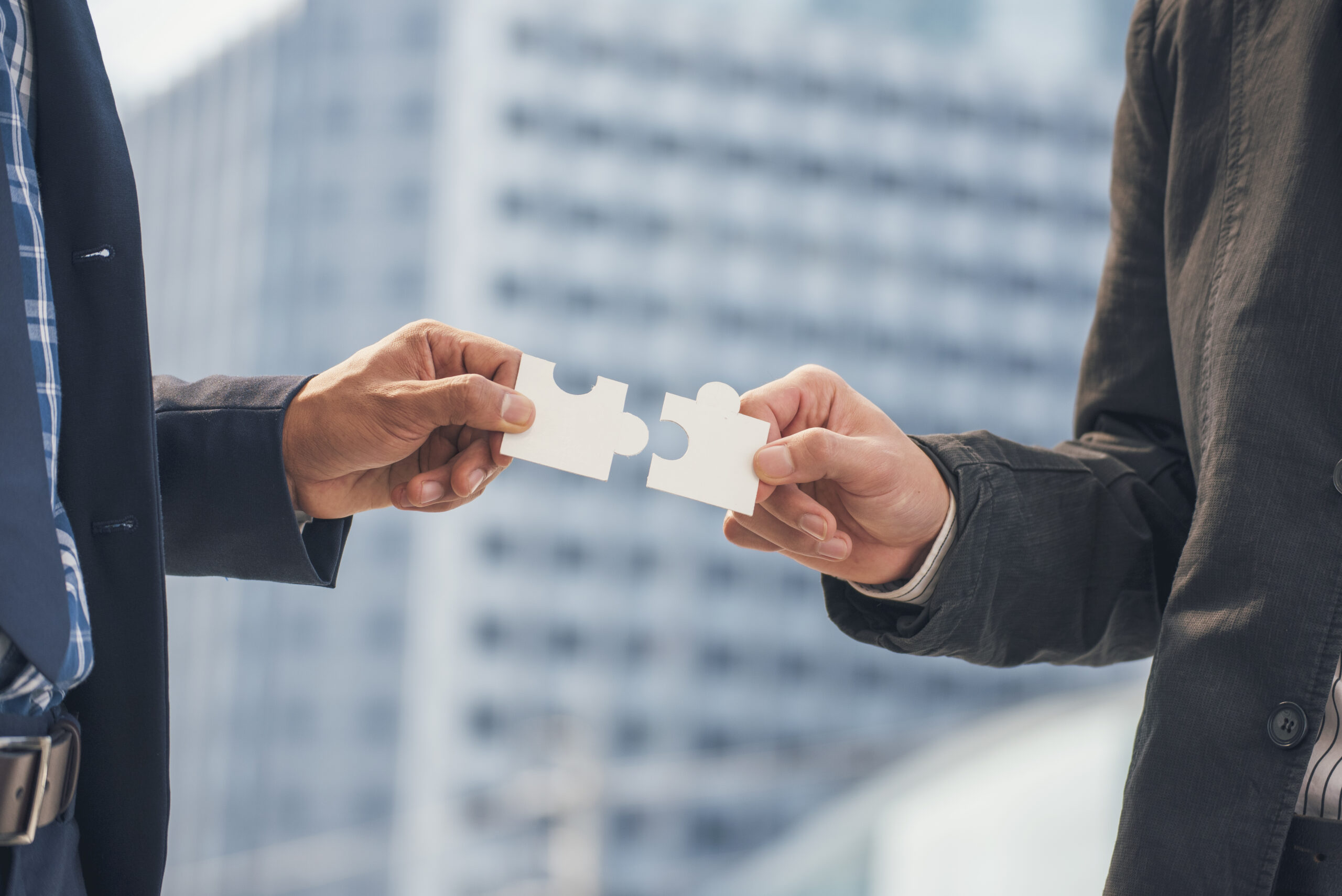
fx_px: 3729
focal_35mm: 100
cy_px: 448
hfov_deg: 20.4
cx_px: 671
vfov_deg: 13.7
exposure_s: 1/500
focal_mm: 100
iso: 400
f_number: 4.2
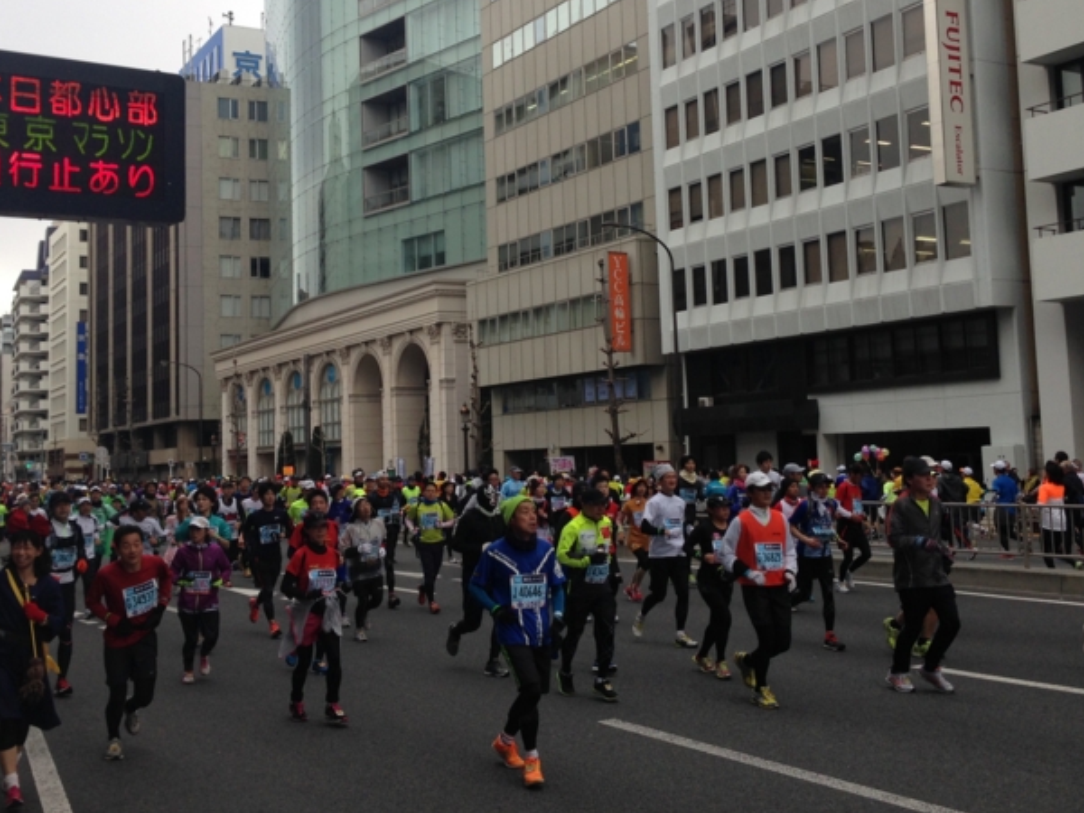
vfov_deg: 32.8
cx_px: 497
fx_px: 1378
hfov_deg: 42.9
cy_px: 345
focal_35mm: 44
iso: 50
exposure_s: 1/369
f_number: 2.4
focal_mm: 4.12
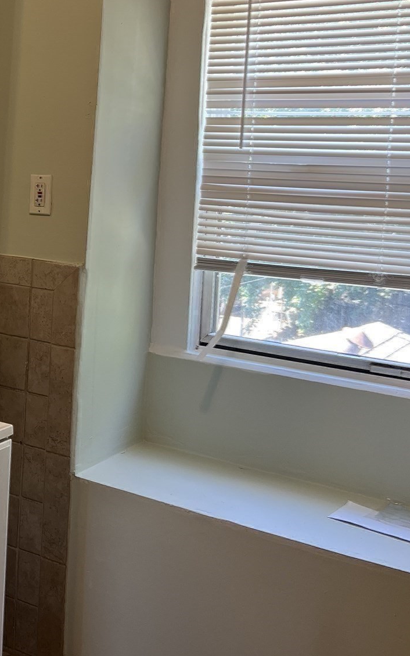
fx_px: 894
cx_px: -44
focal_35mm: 50
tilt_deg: -4.4
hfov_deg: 24.1
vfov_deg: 39.8
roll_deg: -2.5
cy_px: 222
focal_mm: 5.7
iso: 80
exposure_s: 1/60
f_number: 1.5
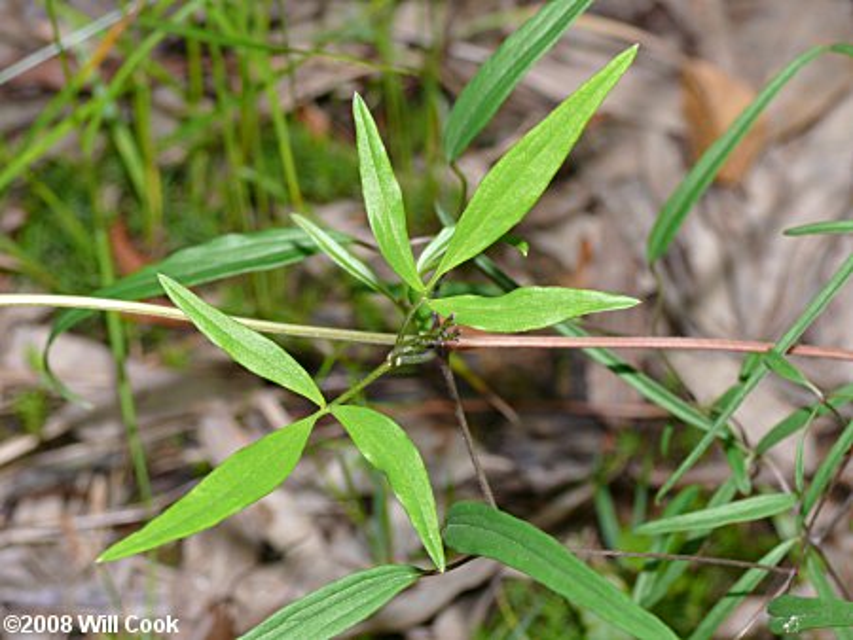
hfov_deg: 20.9
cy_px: 320
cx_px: 426
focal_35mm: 94
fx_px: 2318
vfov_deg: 15.7
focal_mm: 19.9
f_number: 3.2
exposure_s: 1/250
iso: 100
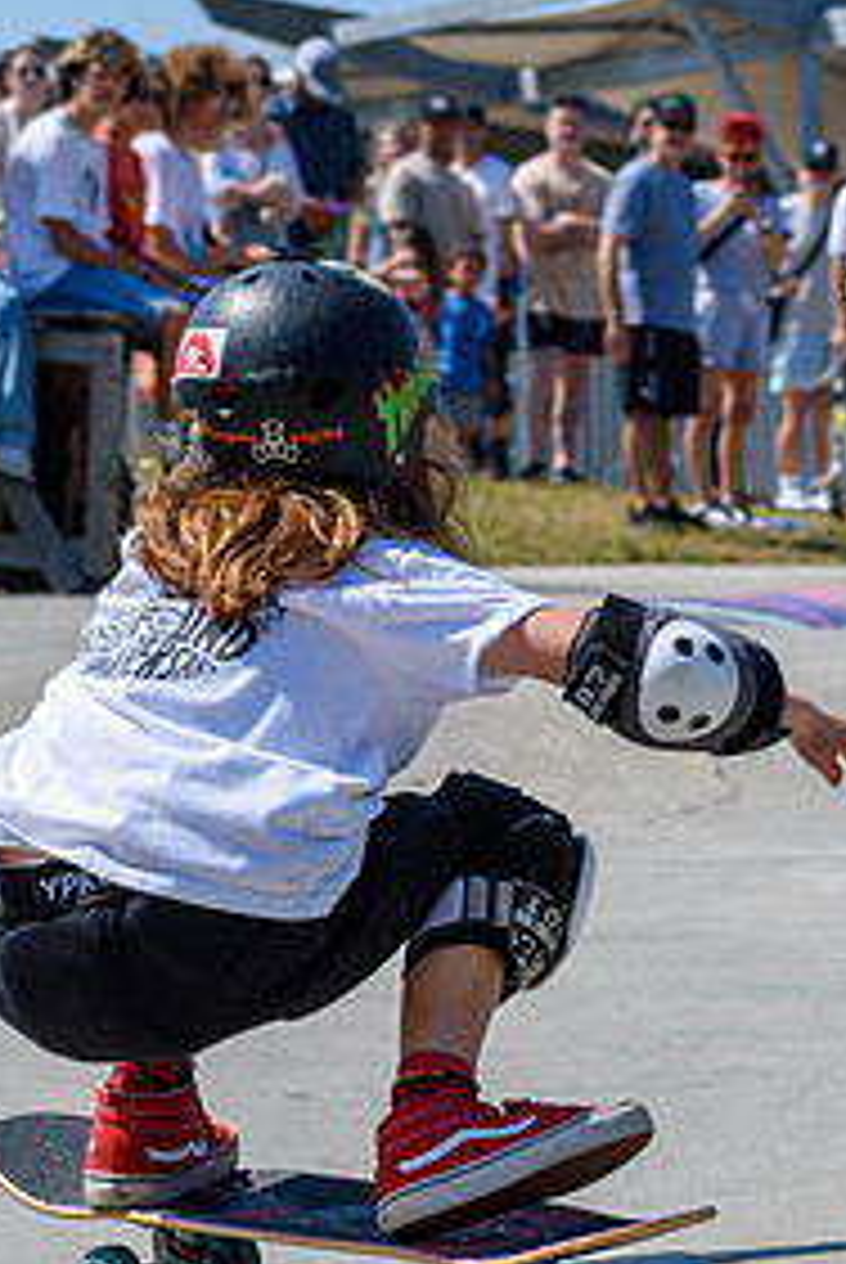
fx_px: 5907
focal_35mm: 168
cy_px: 850
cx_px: 495
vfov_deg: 12.2
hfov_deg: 8.2
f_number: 7.1
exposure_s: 1/800
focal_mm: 70
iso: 200
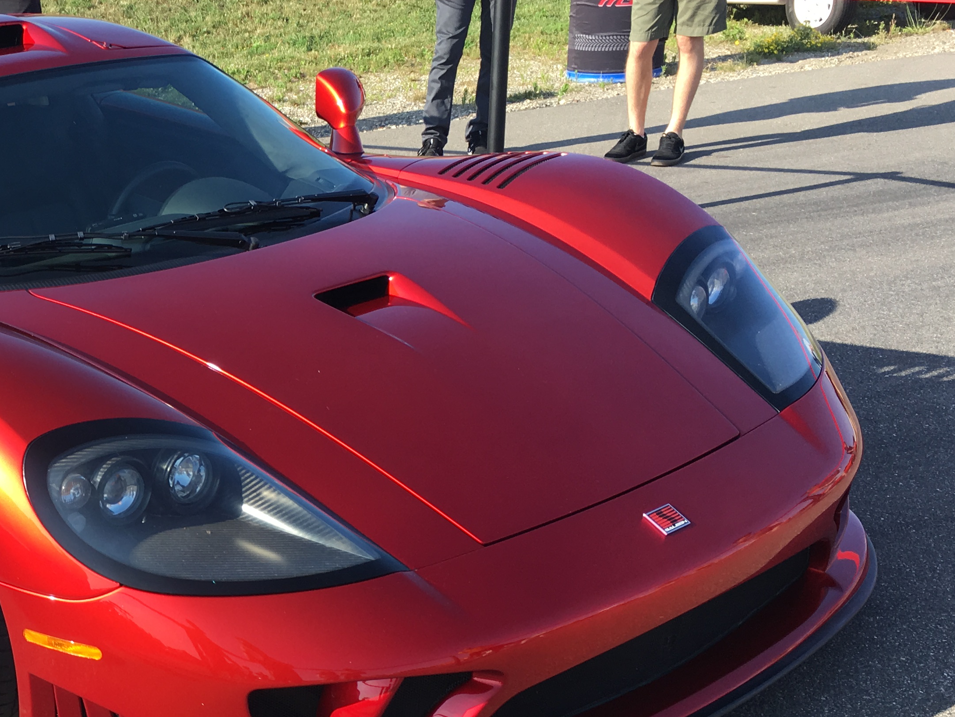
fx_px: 1490
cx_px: 92
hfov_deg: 33.6
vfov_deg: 26.7
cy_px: 521
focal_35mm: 54
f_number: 2.2
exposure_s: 1/466
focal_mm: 4.15
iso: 25
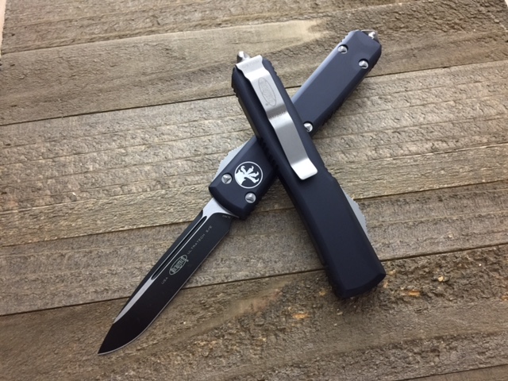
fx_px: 426
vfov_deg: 48.2
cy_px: 190
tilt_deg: -67.2
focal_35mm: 29
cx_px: 254
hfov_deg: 61.7
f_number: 2.2
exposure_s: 1/10
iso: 100
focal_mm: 4.15
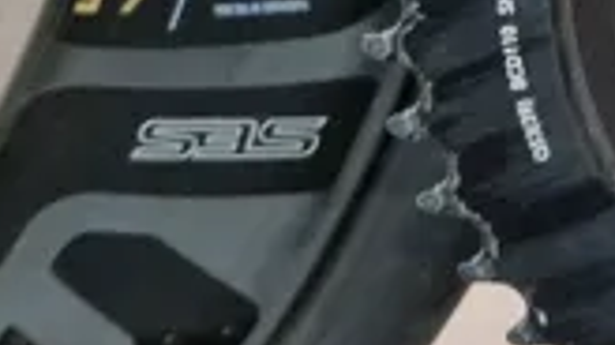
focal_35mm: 122
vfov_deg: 9.2
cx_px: 896
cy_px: -382
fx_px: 1988
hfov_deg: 16.2
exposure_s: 1/50
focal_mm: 5.4
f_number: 1.8
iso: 800
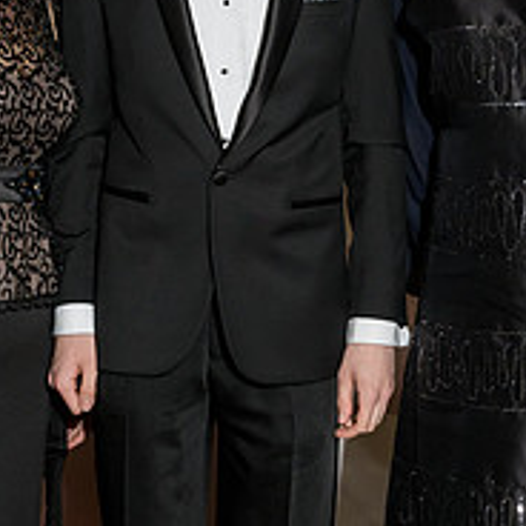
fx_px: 2390
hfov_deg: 12.6
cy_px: 7
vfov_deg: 12.4
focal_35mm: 139
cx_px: 229
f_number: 5
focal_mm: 52
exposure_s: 1/100
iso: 800
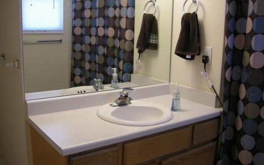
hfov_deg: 50.4
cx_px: 132
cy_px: 86
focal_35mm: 39
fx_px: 281
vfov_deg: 32.8
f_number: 2.7
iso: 299
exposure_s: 1/58.8
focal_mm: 7.5
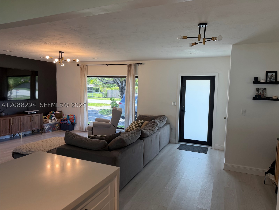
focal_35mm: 24
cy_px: 105
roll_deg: -1.3
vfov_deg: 56.8
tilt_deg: -5.2
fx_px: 193
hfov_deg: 71.6
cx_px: 140
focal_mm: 6.76
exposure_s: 1/212
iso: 125
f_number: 1.78
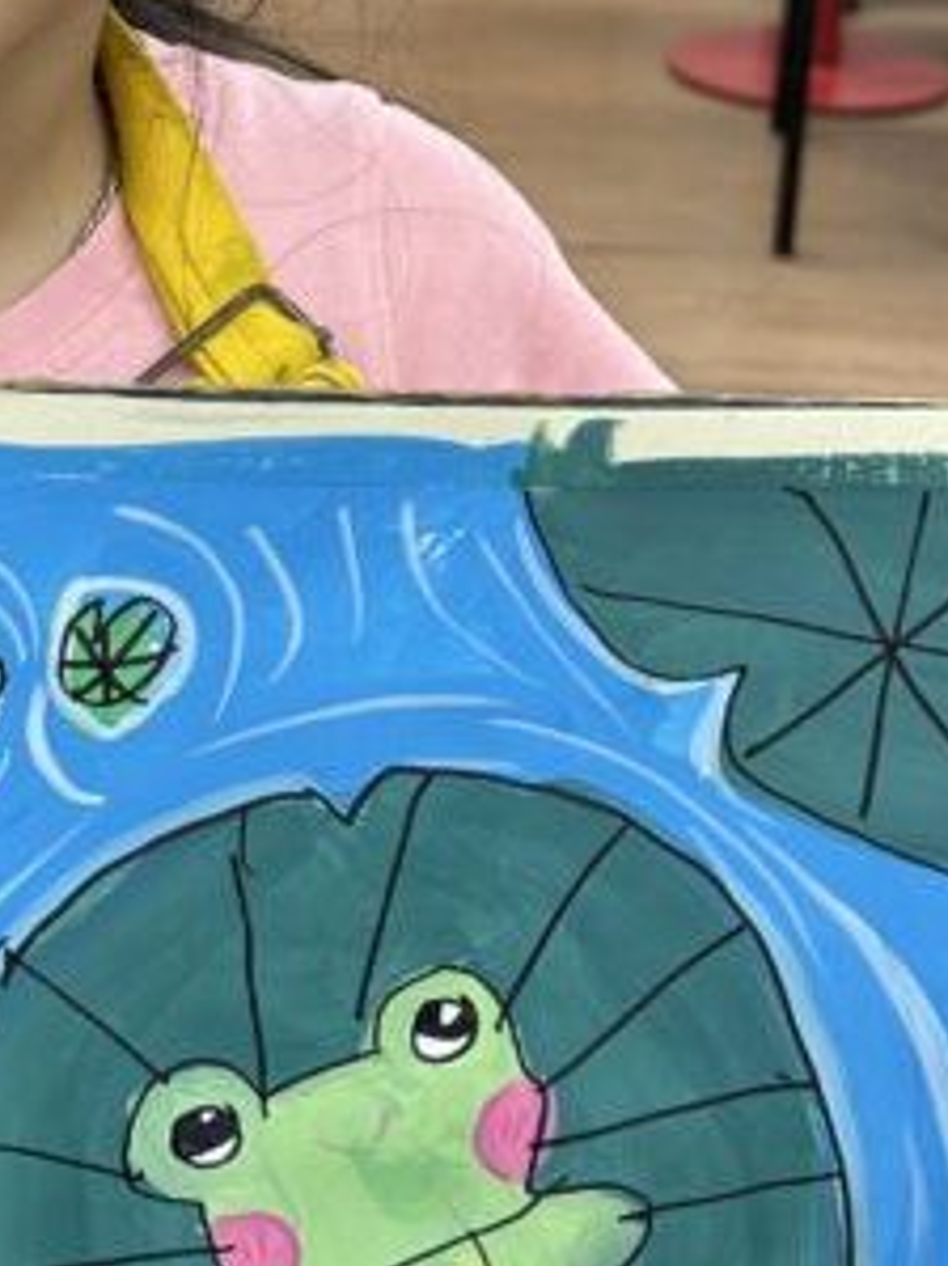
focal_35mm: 87
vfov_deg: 22.2
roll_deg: -2.3
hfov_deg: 16.6
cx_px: 8
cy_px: 271
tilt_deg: -20.7
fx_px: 3179
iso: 40
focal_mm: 5.7
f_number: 1.5
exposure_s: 1/100
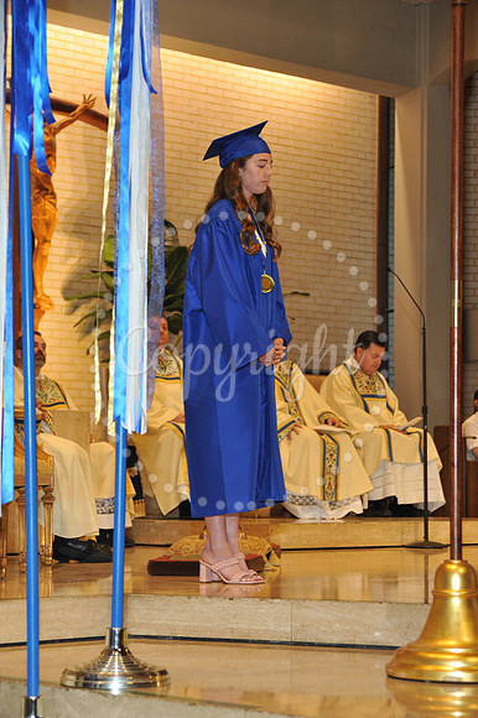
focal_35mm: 105
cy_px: 359
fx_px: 2094
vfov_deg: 19.5
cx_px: 239
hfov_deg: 13.0
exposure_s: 1/80
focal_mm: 105
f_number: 6.3
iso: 1250
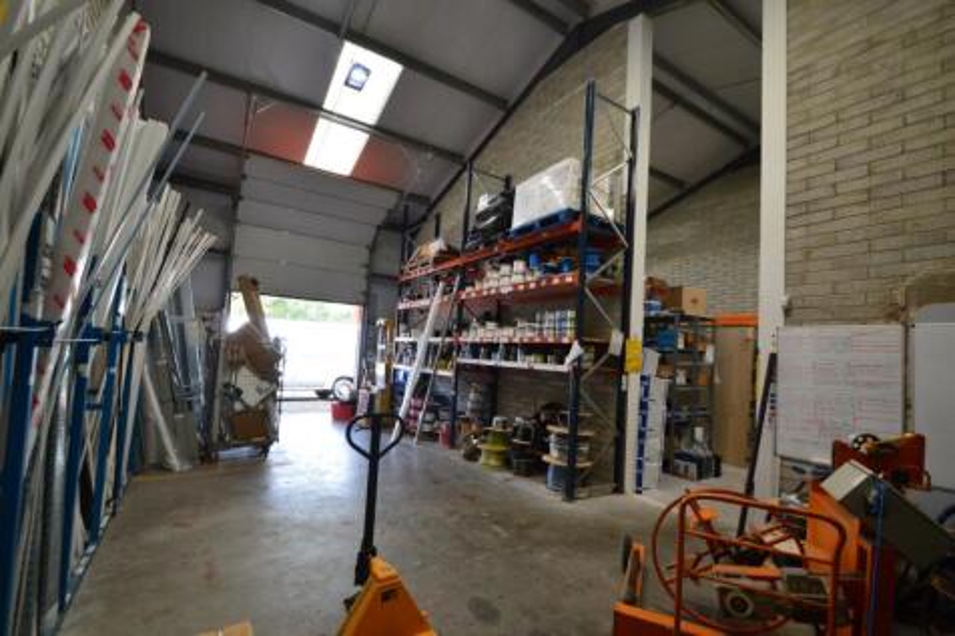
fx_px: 398
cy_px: 318
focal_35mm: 15
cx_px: 478
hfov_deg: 100.4
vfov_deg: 77.3
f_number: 8
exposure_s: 1/60
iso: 500
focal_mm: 10
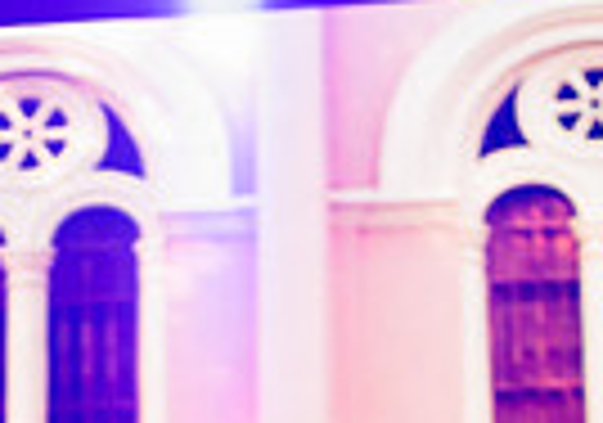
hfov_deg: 6.8
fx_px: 5073
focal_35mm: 298
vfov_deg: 4.7
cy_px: 919
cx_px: -53
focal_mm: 58
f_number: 3.5
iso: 400
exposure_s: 1/160
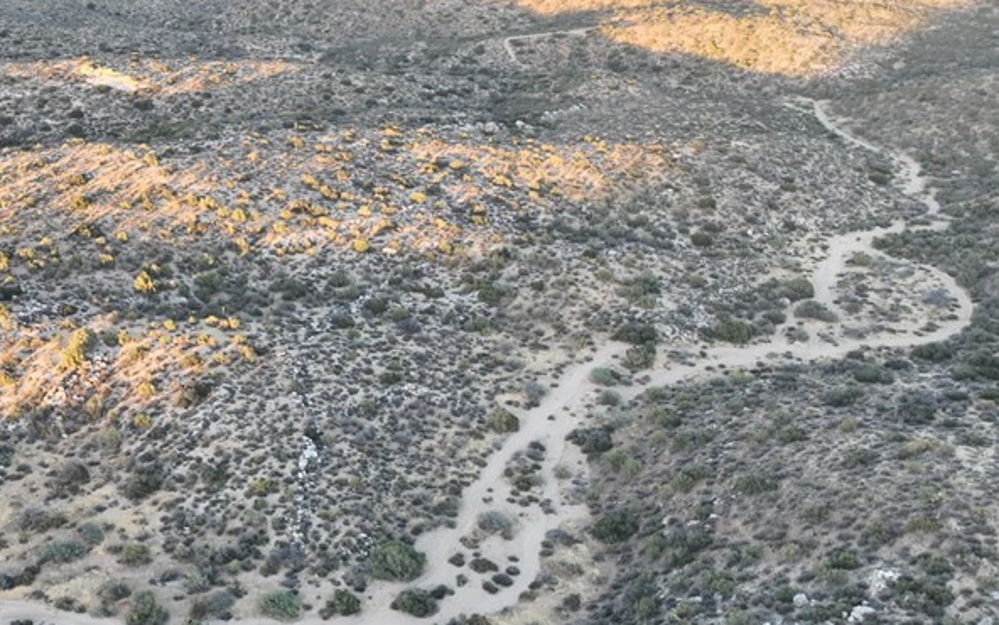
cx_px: 263
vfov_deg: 29.1
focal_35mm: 44
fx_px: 1198
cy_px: 241
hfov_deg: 44.0
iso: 180
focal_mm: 12.29
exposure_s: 1/500
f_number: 2.8
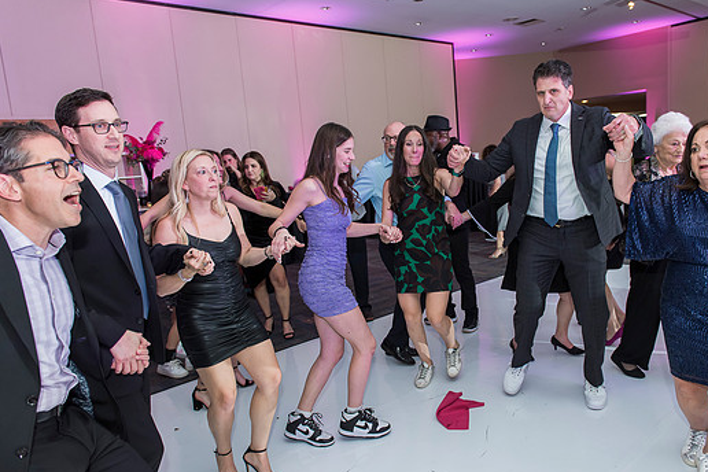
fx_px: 531
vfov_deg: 47.9
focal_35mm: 27
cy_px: 241
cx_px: 387
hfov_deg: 67.2
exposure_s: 1/100
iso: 1000
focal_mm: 24
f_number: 4
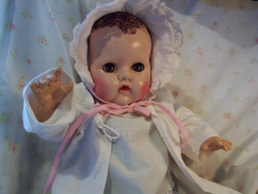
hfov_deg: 50.1
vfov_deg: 38.7
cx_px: 129
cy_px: 97
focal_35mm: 37
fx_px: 276
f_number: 2.8
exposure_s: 1/20
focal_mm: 5.6
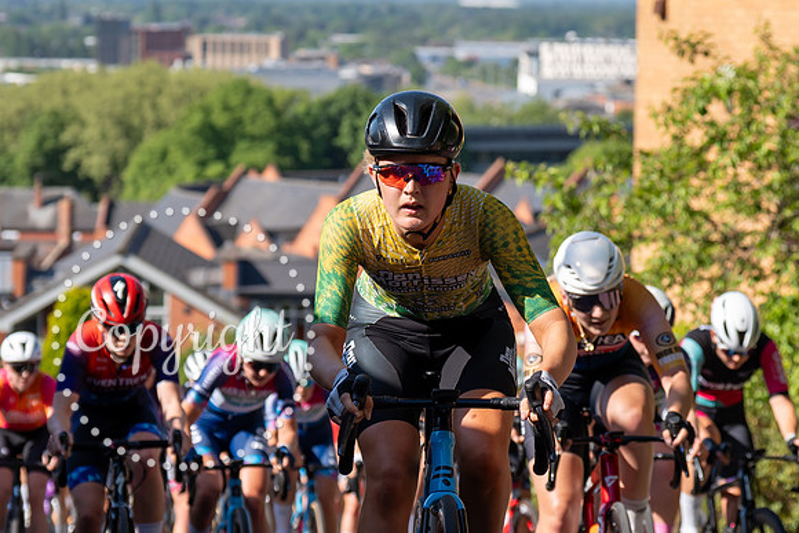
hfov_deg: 14.9
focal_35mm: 138
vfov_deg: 9.9
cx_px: 428
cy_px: 180
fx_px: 3061
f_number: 3.5
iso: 100
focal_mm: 70
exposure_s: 1/1000
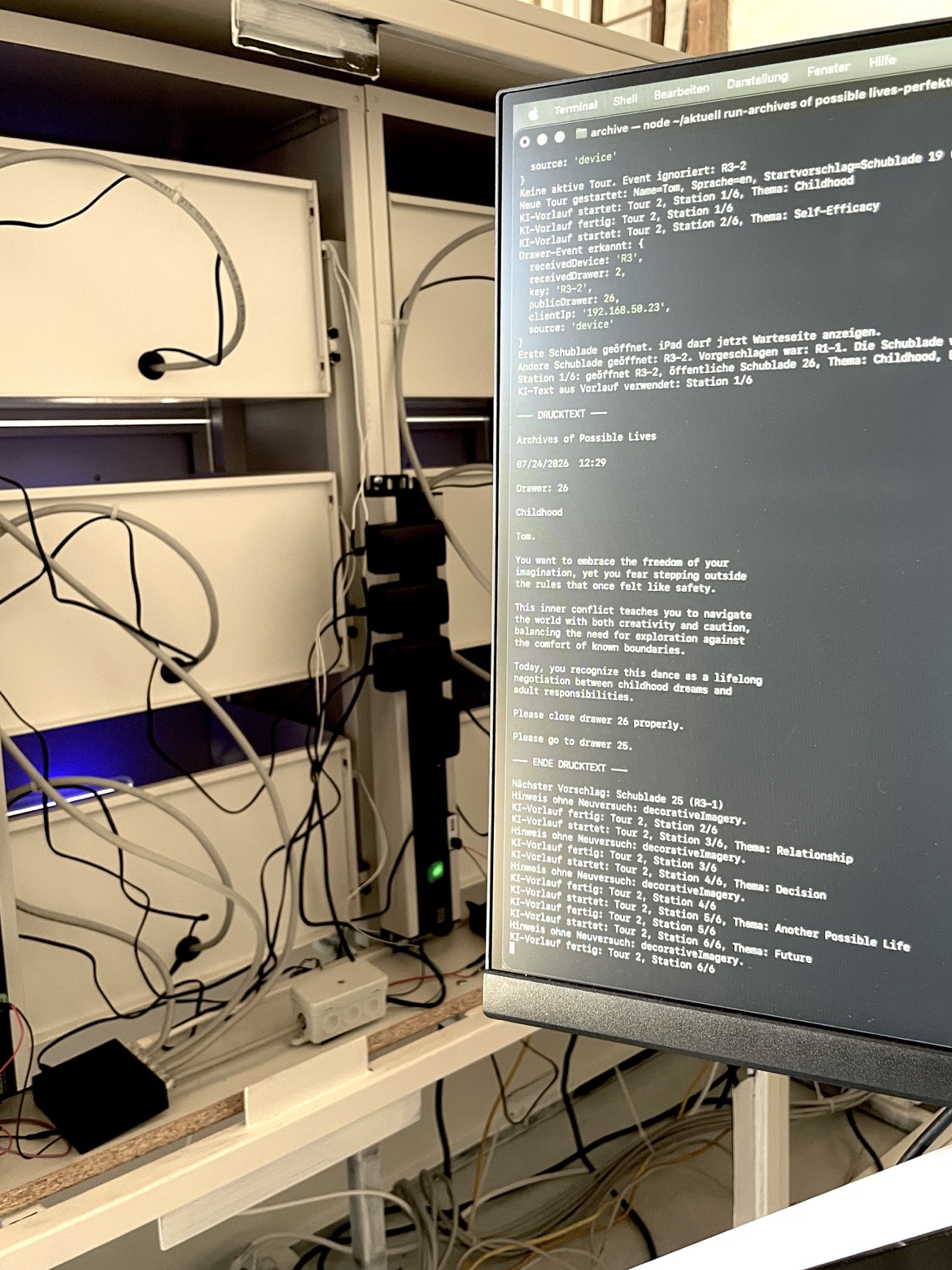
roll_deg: +1.8
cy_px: 624
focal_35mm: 30
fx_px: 1100
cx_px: 540
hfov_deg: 46.7
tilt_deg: -7.4
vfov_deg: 60.0
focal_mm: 4.2
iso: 250
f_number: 1.6
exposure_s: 1/60
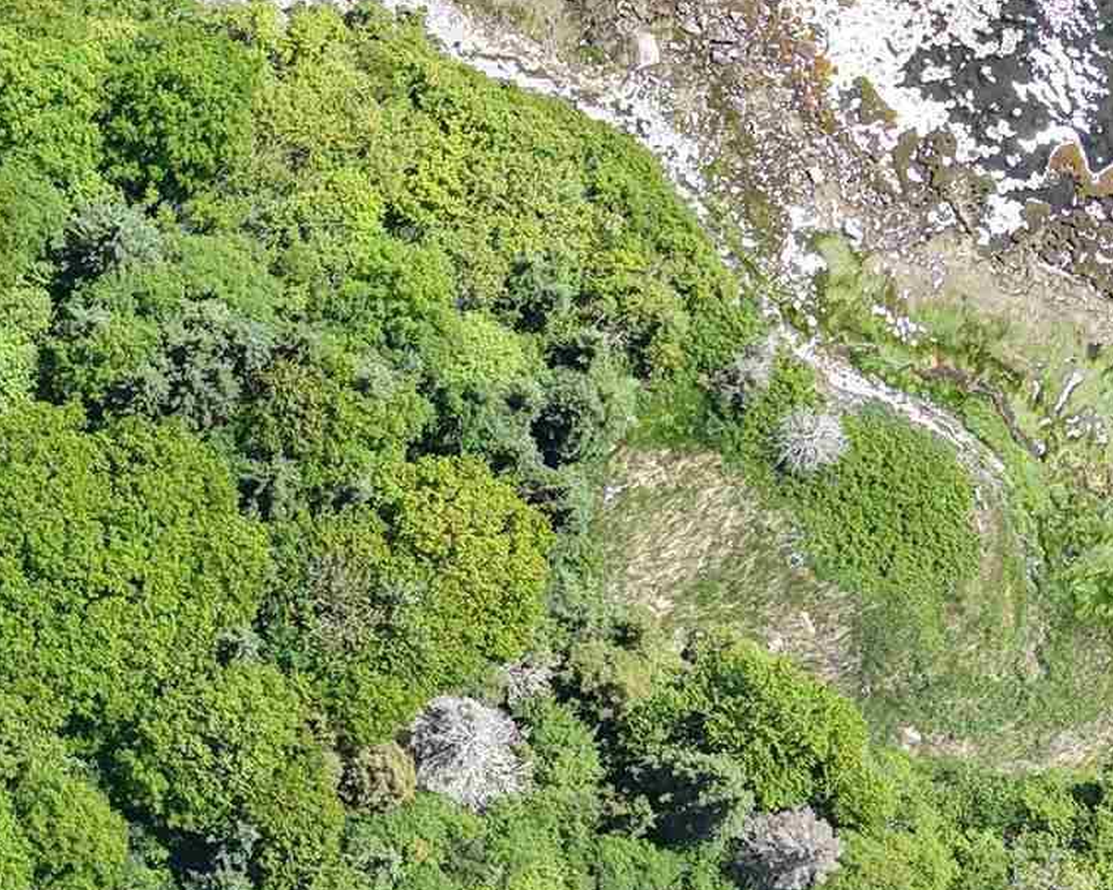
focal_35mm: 95
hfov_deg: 19.1
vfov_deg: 16.2
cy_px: 580
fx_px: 3129
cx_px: -195
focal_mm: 8.67
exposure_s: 1/1000
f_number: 1.8
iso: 100
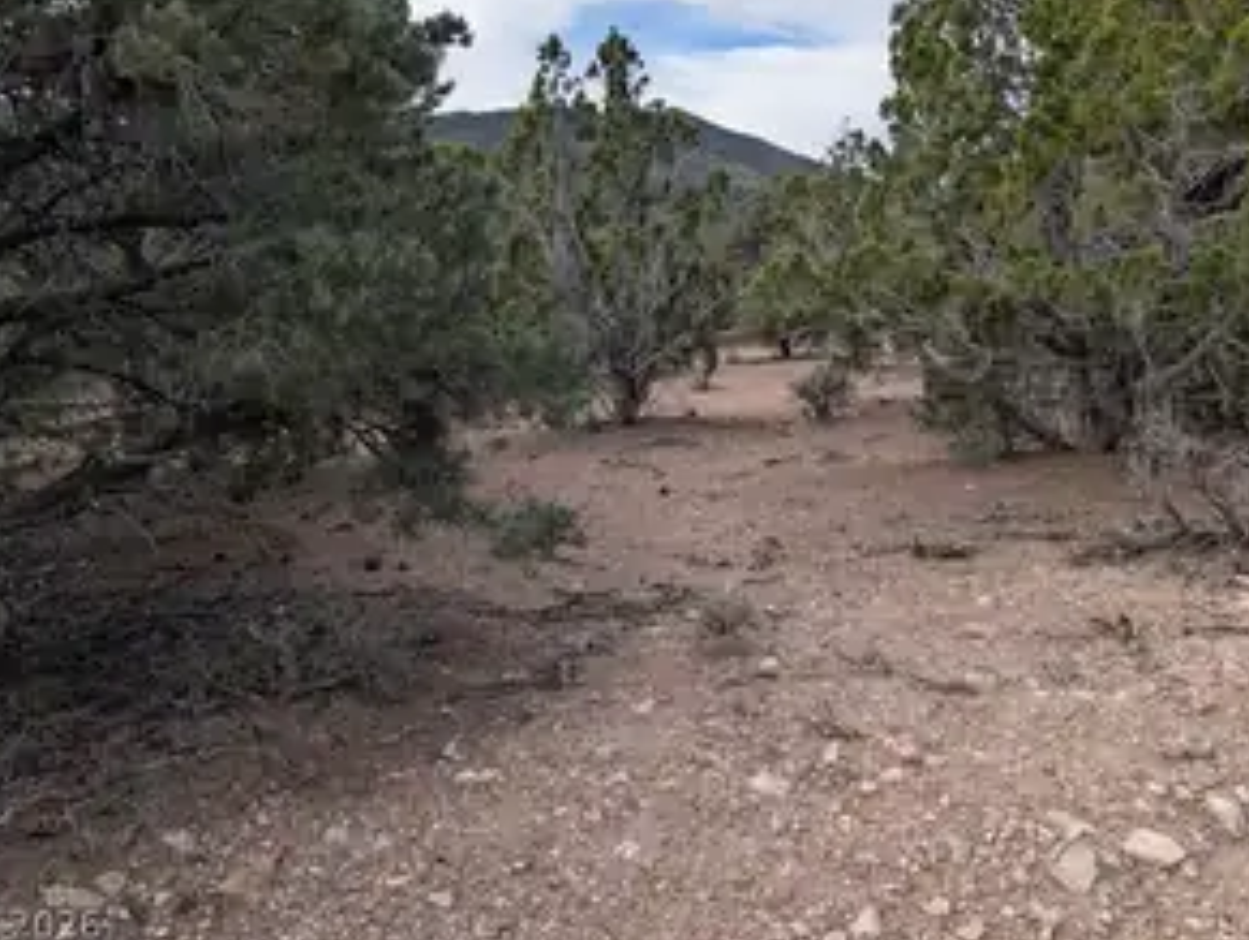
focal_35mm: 33
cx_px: 777
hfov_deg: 54.7
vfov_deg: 42.4
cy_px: 307
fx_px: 1192
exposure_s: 1/798
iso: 22
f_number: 1.68
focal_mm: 6.9
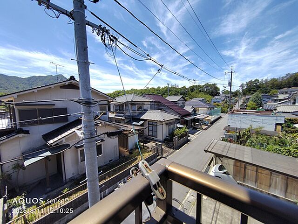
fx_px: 112
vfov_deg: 89.9
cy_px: 112
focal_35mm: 13
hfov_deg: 106.2
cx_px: 149
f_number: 2.2
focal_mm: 2.16
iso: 100
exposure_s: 1/731
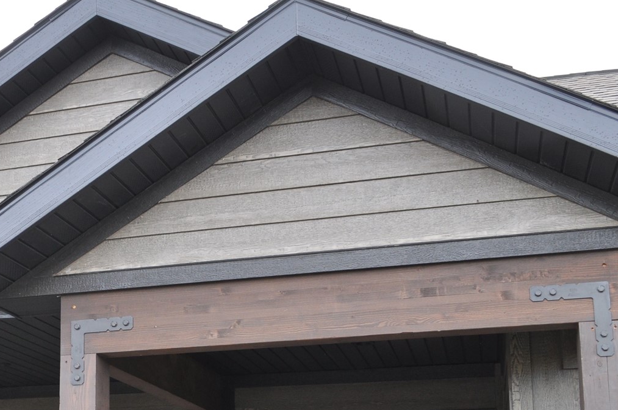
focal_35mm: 58
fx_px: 995
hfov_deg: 33.6
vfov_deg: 22.7
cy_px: 382
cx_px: 128
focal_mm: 18
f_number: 5.6
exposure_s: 1/125
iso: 320
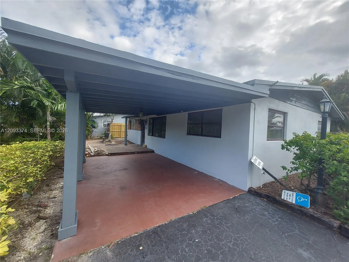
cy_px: 131
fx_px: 131
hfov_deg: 106.2
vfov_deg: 89.9
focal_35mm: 13
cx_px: 174
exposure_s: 1/453
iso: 50
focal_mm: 1.74
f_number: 2.2
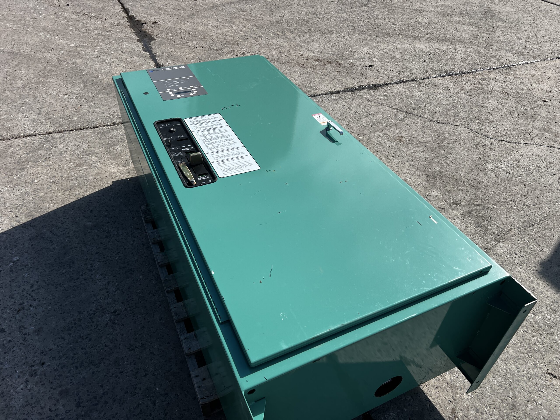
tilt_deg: -42.8
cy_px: 210
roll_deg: -2.0
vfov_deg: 53.1
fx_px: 421
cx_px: 280
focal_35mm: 26
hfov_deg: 67.3
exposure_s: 1/4444
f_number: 1.5
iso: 50
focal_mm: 5.7
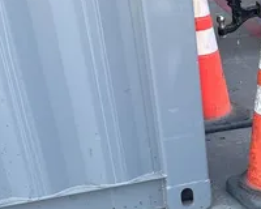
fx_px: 718
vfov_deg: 14.2
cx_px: 271
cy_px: 402
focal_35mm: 93
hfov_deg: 19.9
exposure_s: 1/121
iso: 40
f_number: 1.6
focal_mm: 5.96
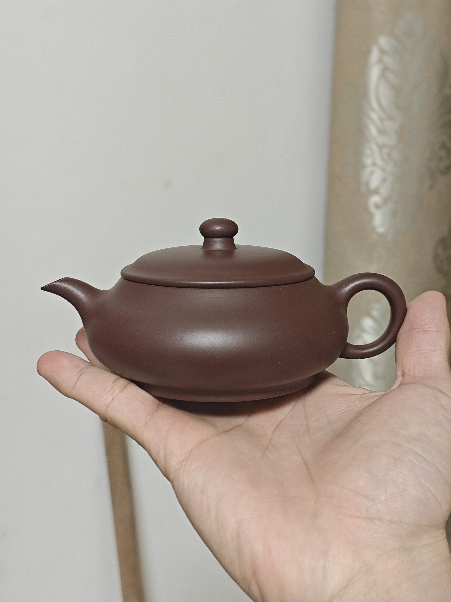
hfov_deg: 58.9
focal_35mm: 23
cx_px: 226
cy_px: 301
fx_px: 400
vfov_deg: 73.9
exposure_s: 1/100
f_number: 1.8
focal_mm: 5.43
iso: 400
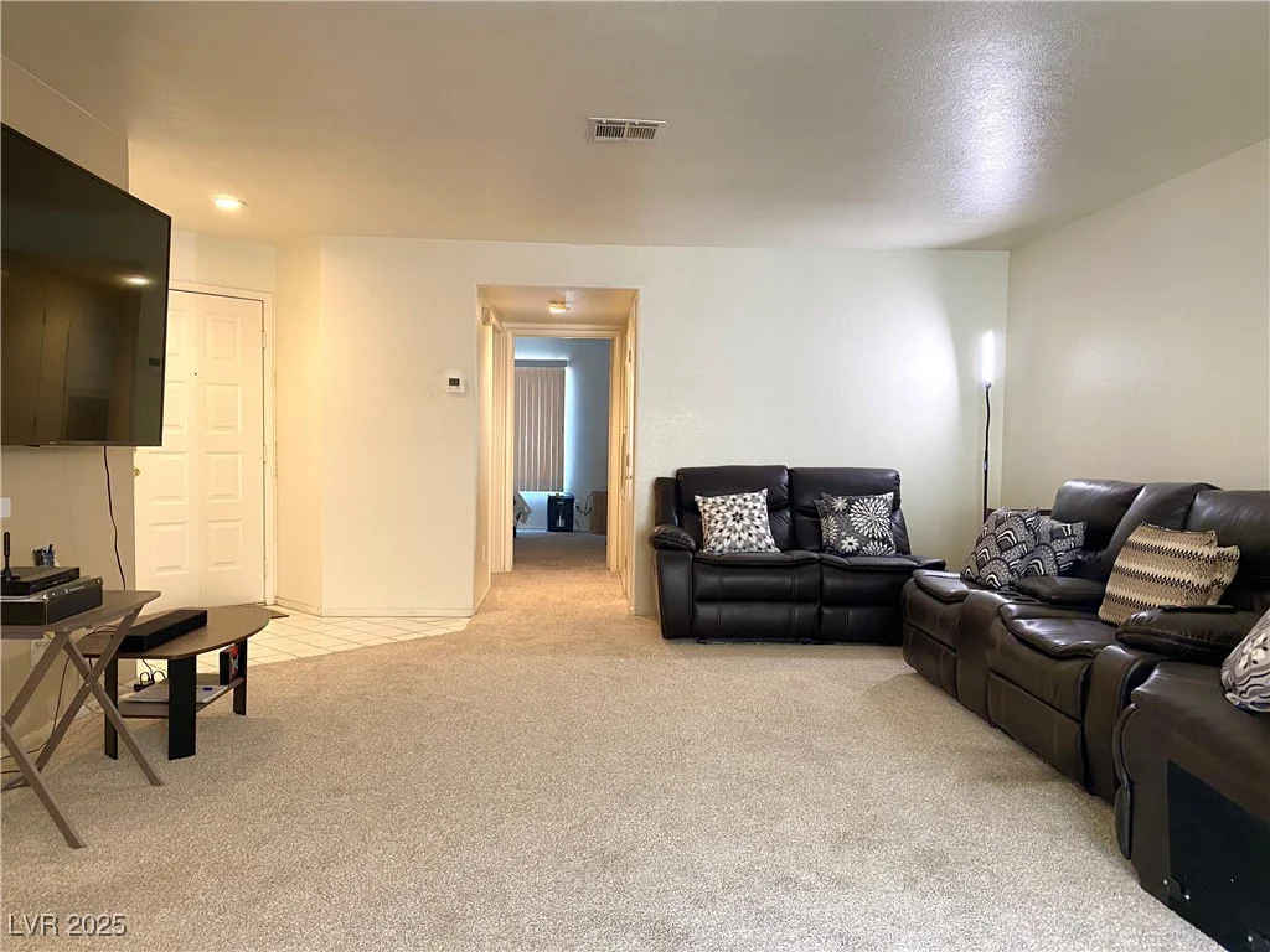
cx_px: 635
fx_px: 954
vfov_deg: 53.1
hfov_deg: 67.3
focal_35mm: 26
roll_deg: -0.8
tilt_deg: -5.1
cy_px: 476
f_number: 1.8
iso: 160
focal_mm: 4.25
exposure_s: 1/60
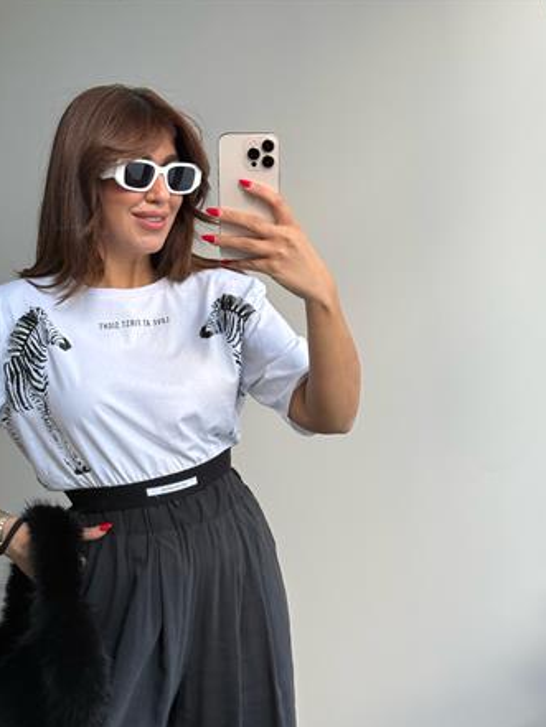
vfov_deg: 33.1
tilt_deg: -19.4
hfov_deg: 25.2
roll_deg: +3.9
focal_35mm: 58
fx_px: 1219
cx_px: 234
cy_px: 434
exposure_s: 1/121
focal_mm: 6.76
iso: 80
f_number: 1.78
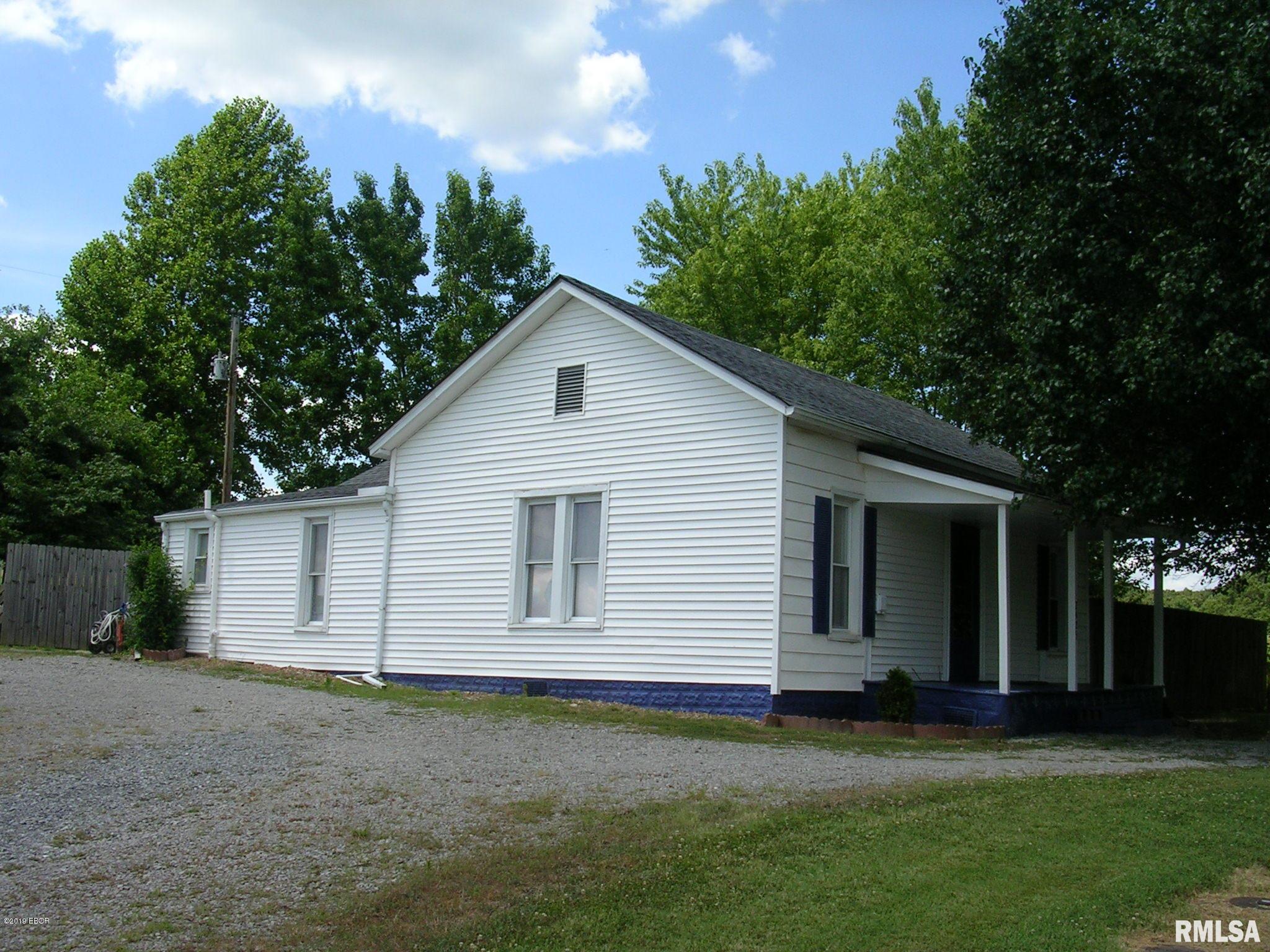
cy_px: 476
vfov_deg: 37.7
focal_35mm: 38
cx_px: 635
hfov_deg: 49.0
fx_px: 1394
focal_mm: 5.8
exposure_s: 1/245
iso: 50
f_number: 5.6
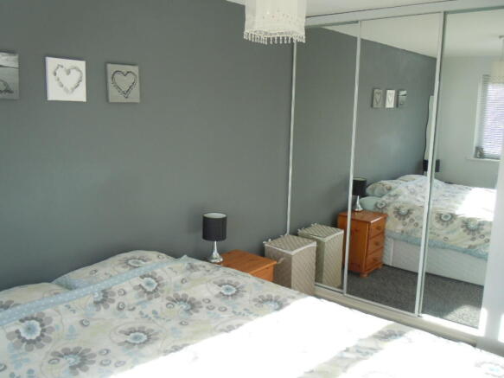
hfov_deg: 60.0
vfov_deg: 46.8
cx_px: 252
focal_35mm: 30
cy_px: 189
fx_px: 437
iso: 200
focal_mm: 5.4
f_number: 3.5
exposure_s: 1/125
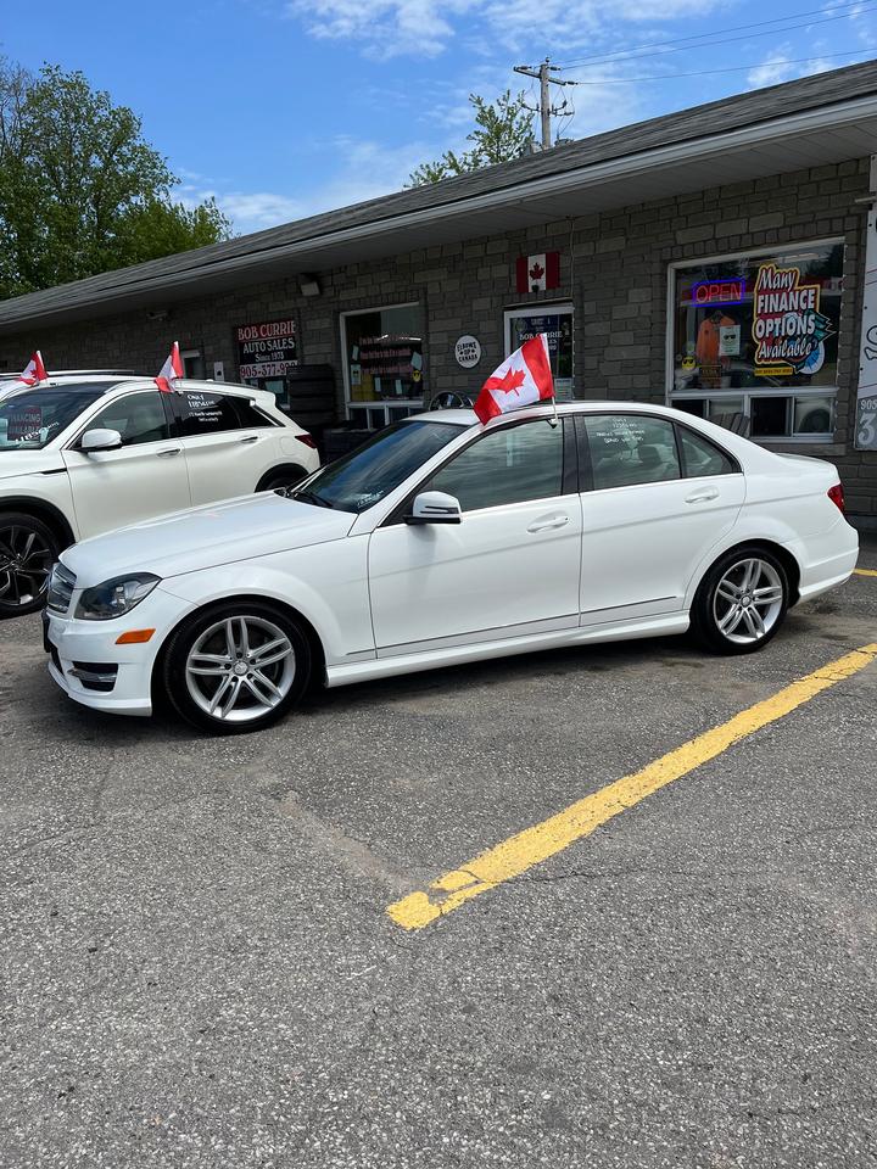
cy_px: 584
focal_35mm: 26
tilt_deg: -11.2
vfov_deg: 67.3
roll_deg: +4.6
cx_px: 438
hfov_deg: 53.1
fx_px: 878
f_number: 1.6
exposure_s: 1/4484
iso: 50
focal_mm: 5.1
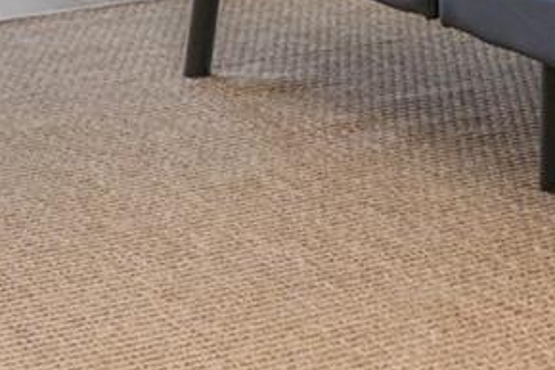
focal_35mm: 149
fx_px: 2296
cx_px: 333
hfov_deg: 13.8
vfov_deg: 8.5
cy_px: -501
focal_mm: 18
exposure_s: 1/125
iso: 250
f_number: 8
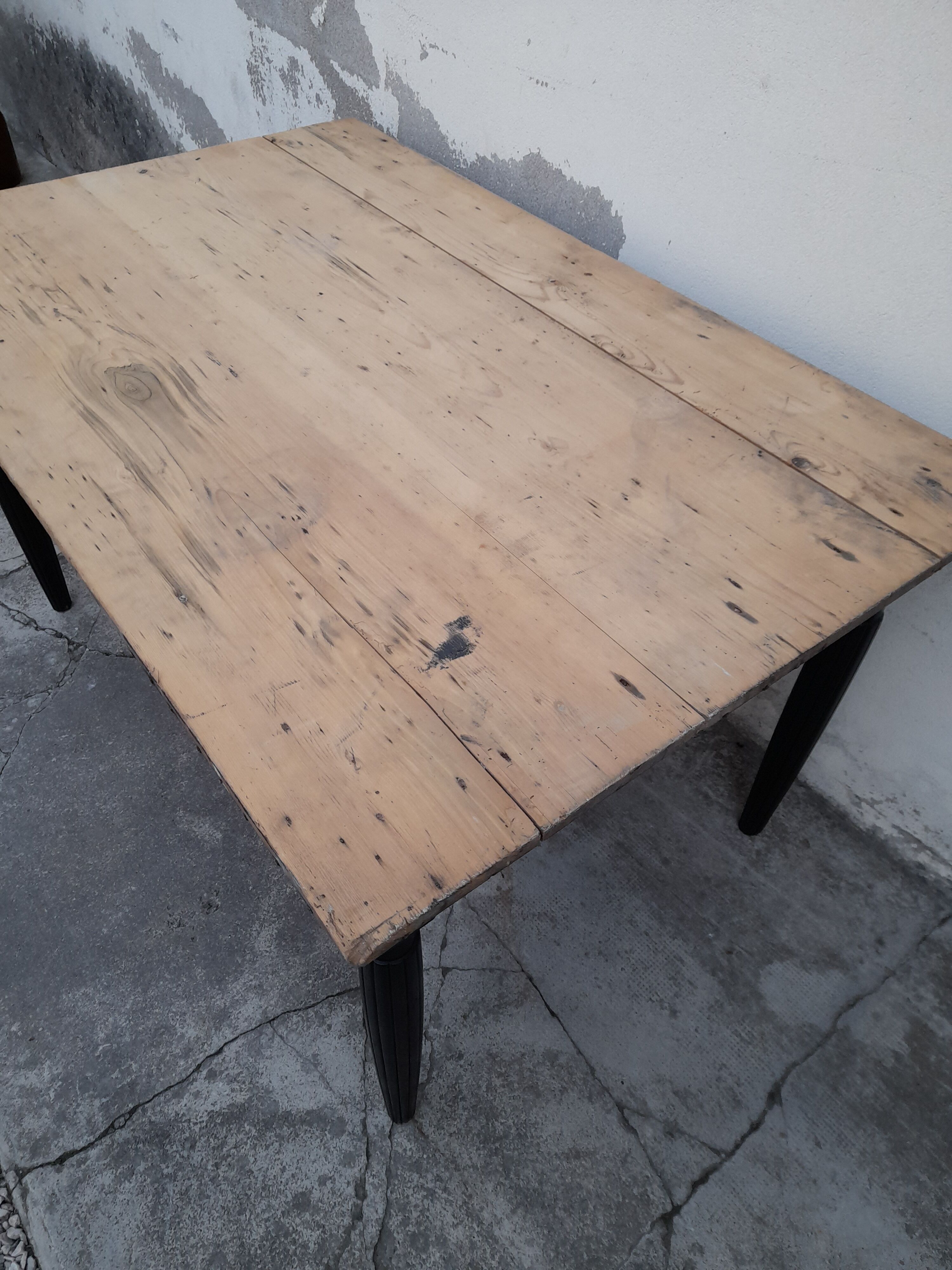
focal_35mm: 25
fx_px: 917
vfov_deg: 69.4
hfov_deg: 54.9
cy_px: 635
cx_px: 476
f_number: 2
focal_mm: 4.6
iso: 160
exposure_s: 1/60
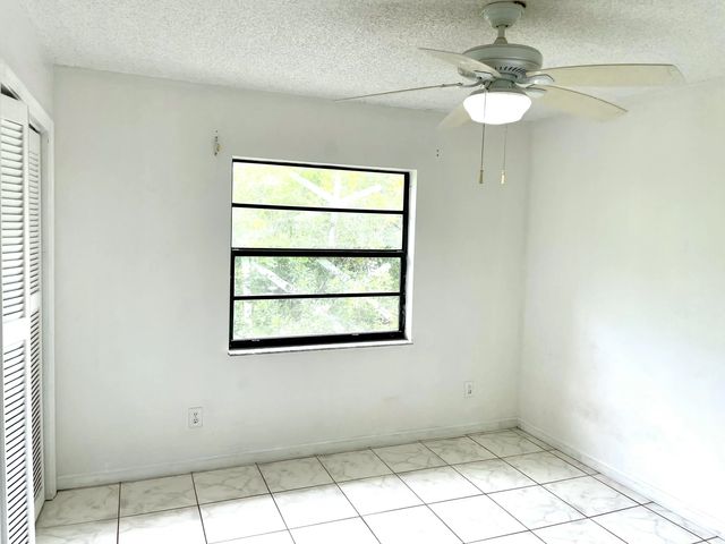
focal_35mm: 26
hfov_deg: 67.3
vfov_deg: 53.1
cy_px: 272
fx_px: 545
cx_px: 362
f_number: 1.6
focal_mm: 4.2
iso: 32
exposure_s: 1/120
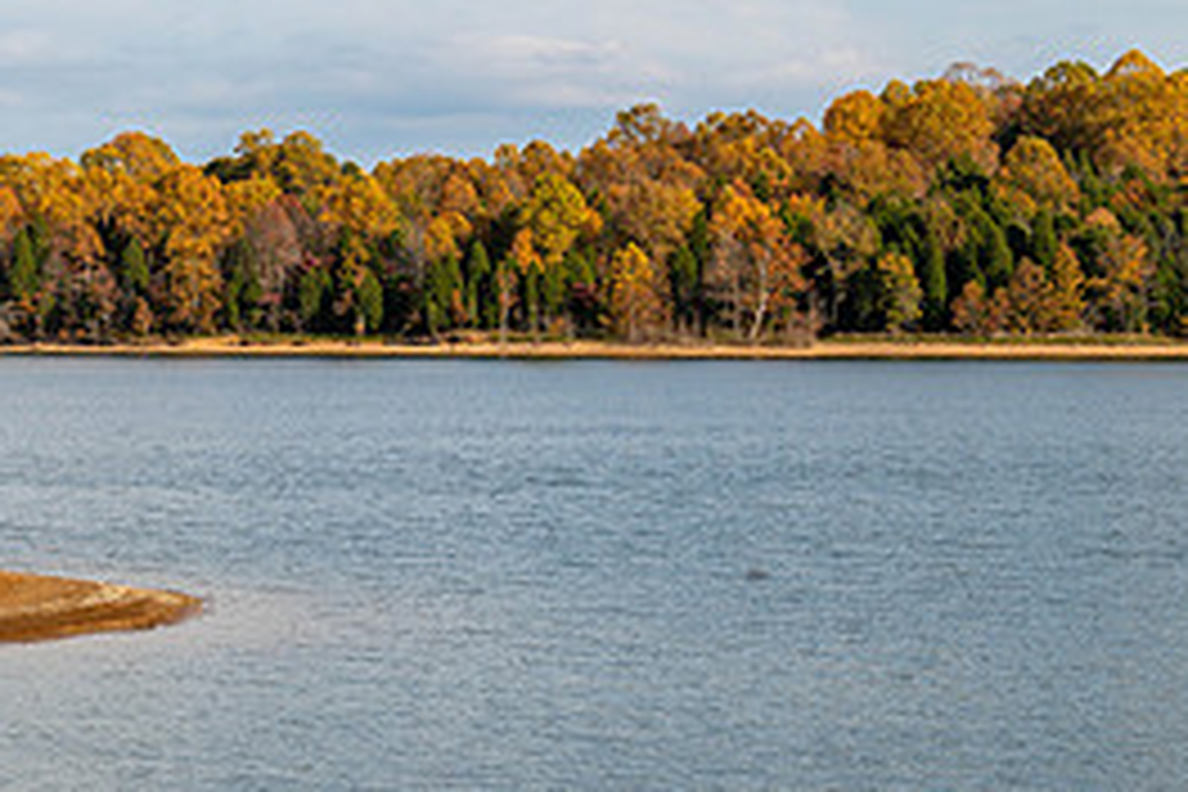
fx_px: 3630
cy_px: 367
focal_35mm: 110
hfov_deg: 18.0
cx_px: -76
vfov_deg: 12.5
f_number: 8
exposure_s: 1/160
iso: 64
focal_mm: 50
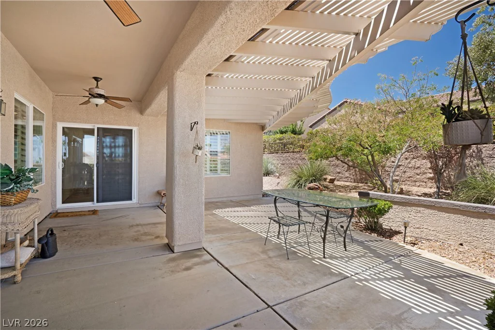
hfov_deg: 96.7
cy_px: 165
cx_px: 248
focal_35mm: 16
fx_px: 220
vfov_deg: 73.8
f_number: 10
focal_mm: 16
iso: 500
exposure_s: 1/200
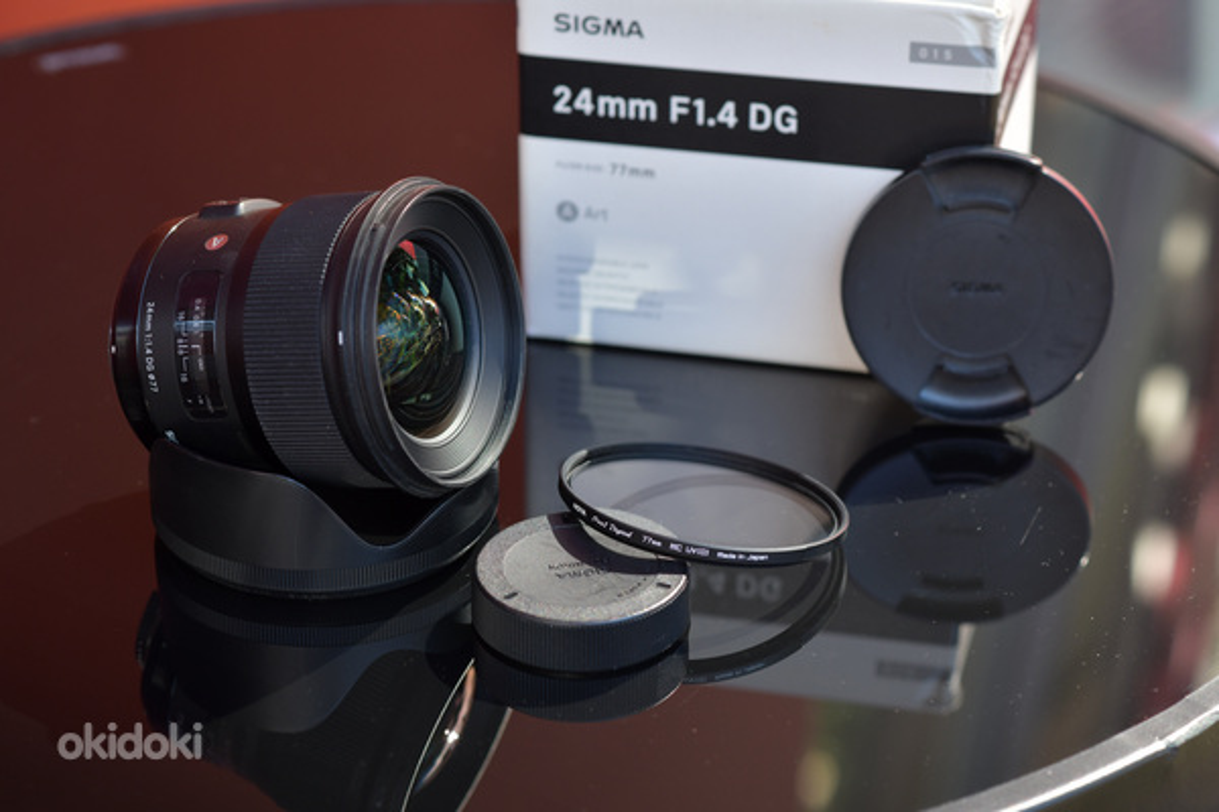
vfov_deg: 16.1
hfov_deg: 23.9
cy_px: 406
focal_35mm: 85
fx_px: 2878
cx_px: 610
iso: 560
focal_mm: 85
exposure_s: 1/250
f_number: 4.8
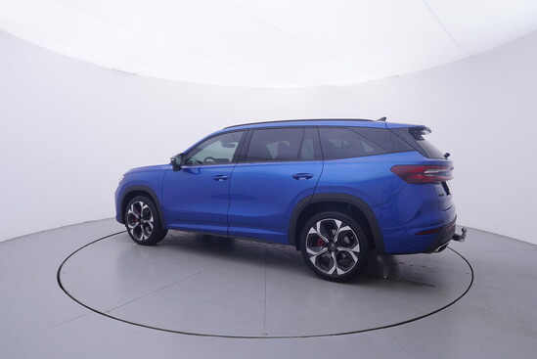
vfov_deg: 56.2
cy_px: 180
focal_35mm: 22
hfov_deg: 77.3
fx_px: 336
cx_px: 268
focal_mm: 15
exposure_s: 1/80
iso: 200
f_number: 5
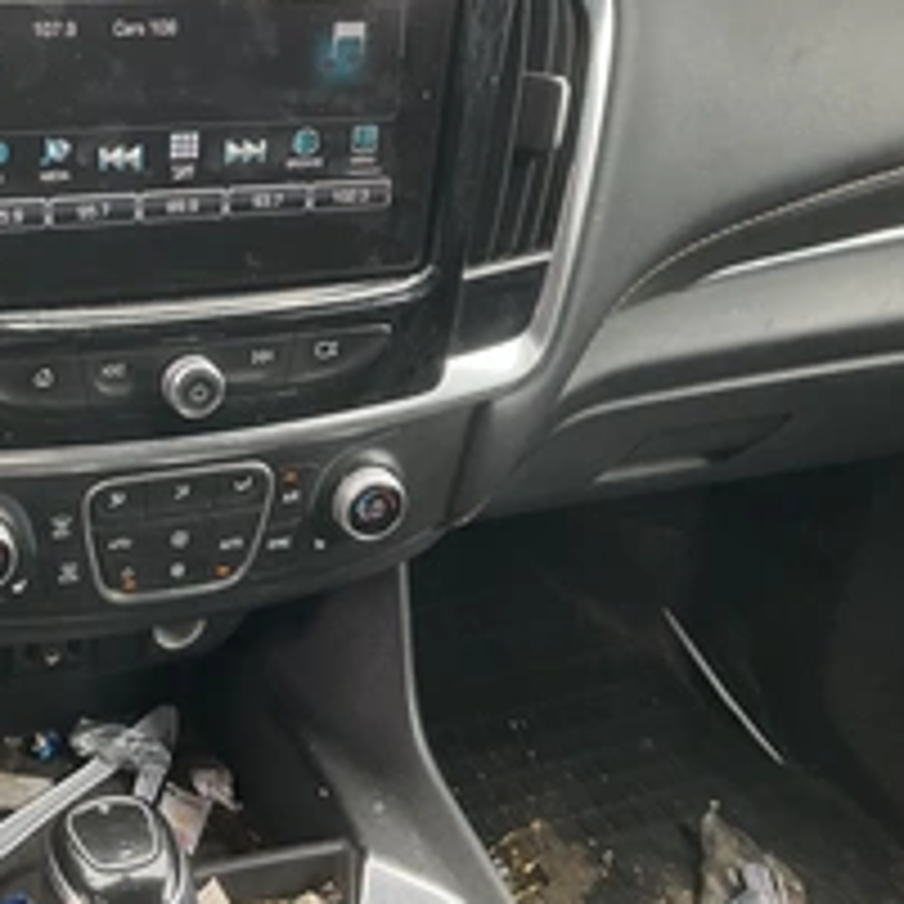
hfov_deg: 32.2
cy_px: 306
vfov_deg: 33.1
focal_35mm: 51
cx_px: 135
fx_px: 1507
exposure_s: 1/122
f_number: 1.8
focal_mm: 3
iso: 40
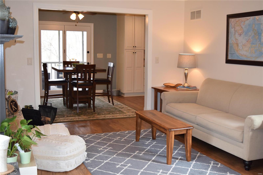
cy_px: 88
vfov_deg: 31.9
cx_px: 132
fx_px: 307
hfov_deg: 46.4
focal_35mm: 42
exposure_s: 1/100
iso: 800
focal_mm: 28
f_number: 5
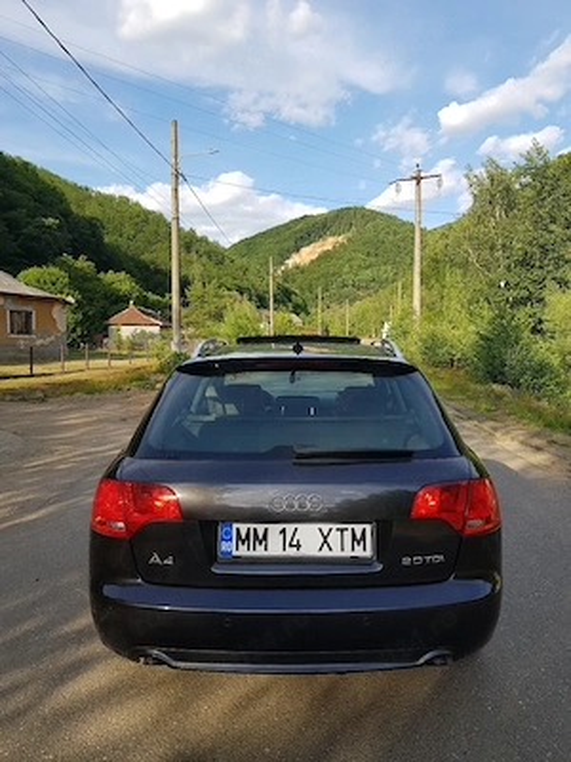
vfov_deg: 67.3
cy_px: 381
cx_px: 286
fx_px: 572
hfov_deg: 53.1
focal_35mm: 26
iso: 40
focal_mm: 4.2
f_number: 1.7
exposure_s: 1/1111
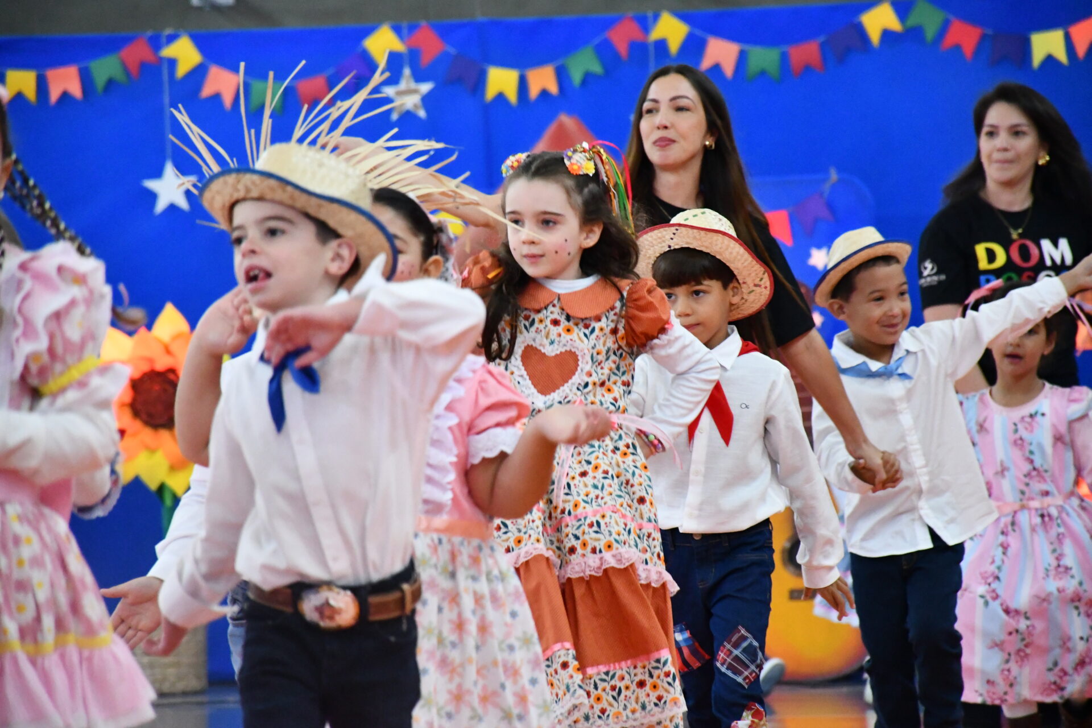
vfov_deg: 6.5
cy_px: 364
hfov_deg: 9.8
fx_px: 6370
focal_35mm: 210
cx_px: 546
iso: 7200
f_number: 5.6
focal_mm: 140
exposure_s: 1/250
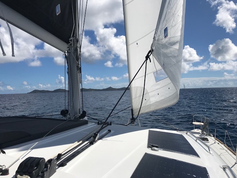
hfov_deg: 63.4
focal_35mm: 28
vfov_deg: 49.7
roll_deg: +5.3
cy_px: 89
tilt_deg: +4.6
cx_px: 118
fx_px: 192
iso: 20
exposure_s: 1/8000
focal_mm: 3.99
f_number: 1.8
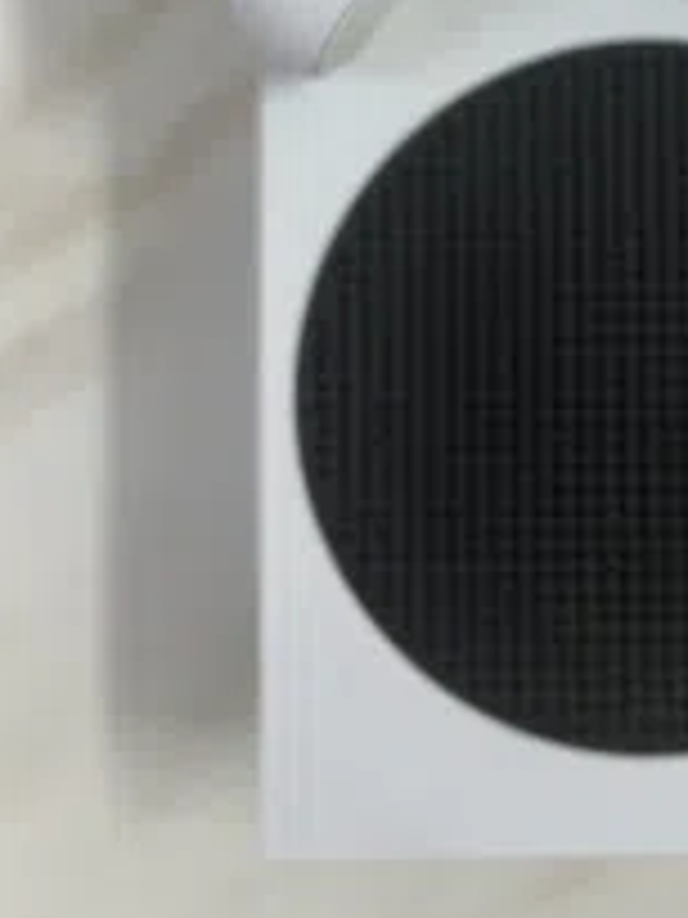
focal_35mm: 51
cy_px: 158
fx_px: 1352
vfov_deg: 36.0
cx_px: 634
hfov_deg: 27.4
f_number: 1.6
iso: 125
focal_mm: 5.1
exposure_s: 1/60
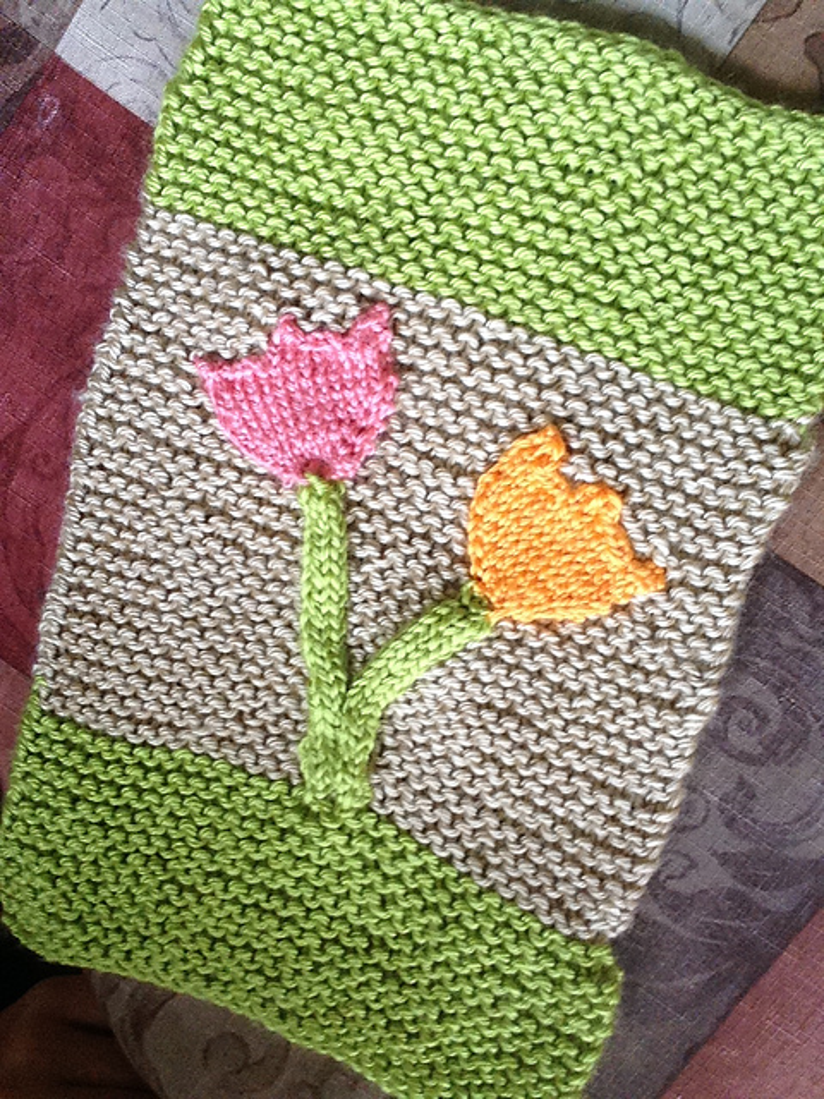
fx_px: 1111
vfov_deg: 52.6
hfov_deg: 40.7
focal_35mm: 35
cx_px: 412
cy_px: 550
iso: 80
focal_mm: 2.18
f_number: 2.4
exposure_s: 1/30
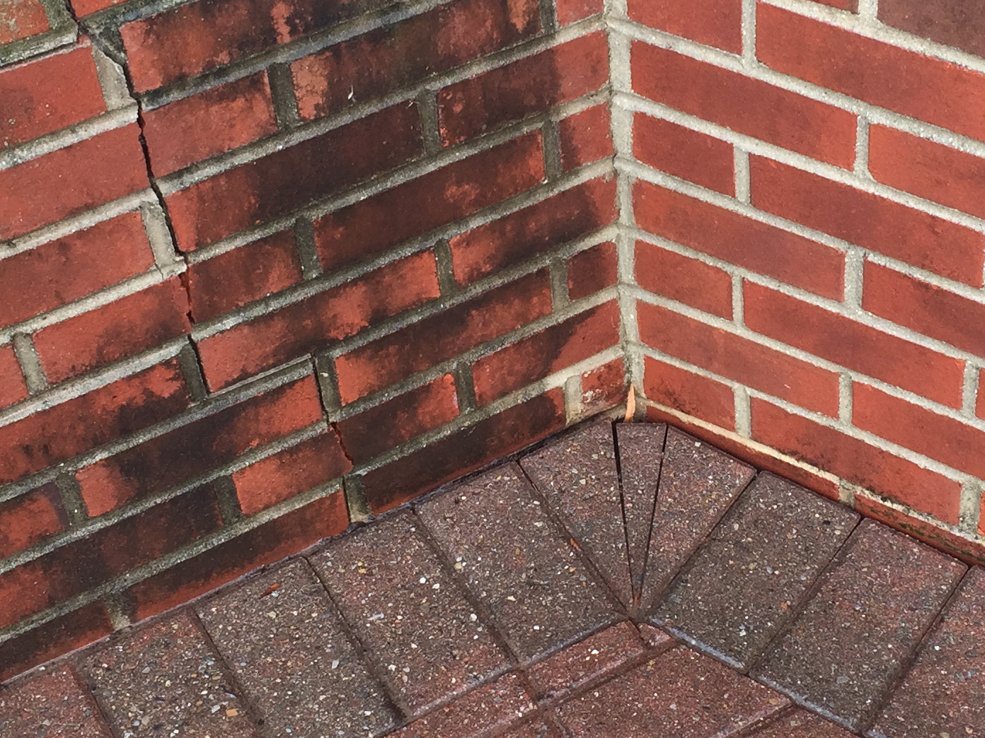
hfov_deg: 28.5
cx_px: 616
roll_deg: +5.4
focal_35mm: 68
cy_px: 279
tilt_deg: -42.7
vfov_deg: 21.6
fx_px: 1935
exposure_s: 1/120
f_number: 2.2
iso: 40
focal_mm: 4.15
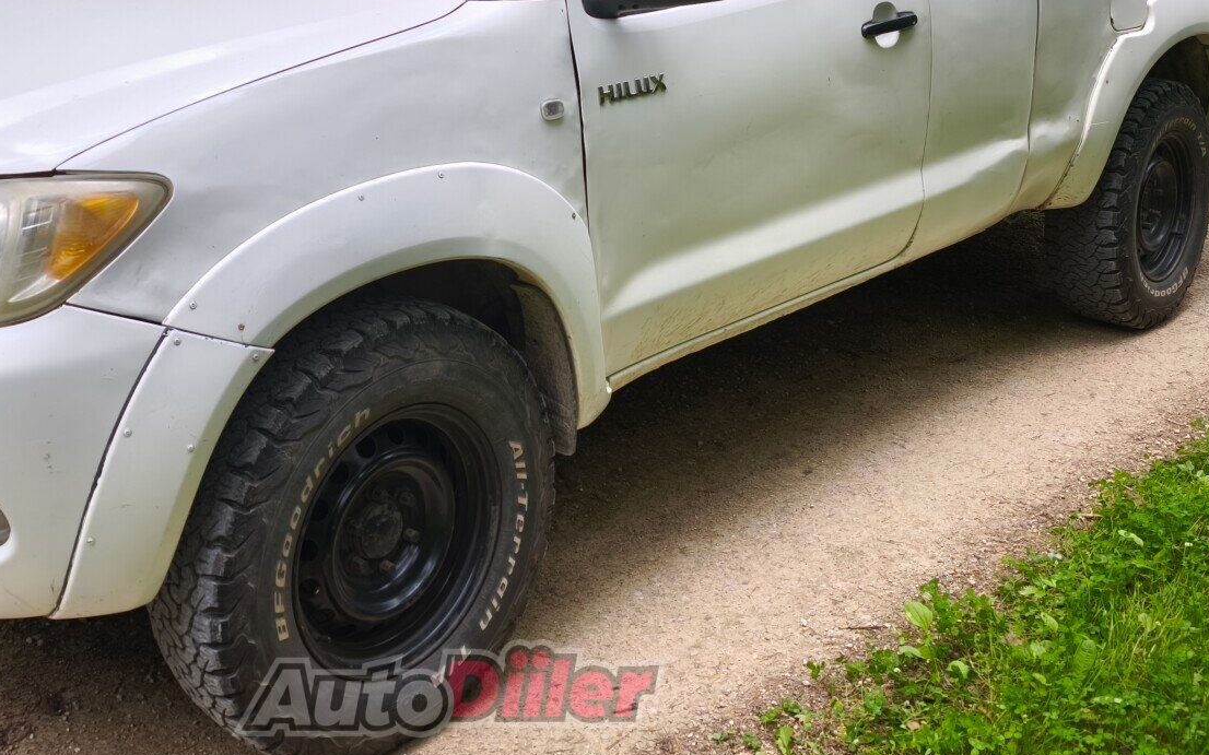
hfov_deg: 45.8
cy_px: 48
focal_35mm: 43
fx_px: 1417
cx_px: 449
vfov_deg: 28.5
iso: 100
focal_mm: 6.57
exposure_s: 1/100
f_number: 1.6
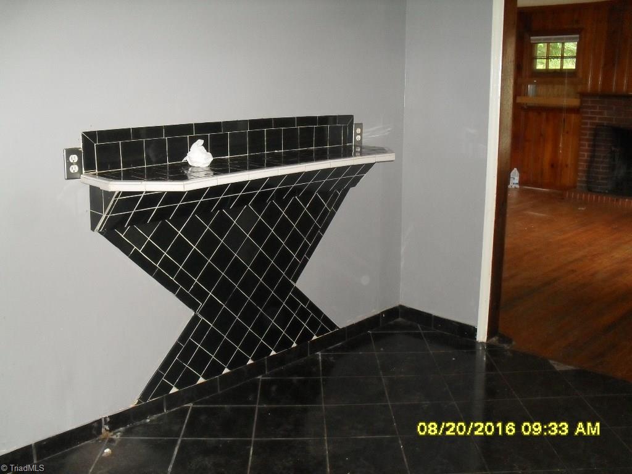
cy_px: 237
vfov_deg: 40.7
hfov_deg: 52.6
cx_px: 316
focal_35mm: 35
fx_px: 639
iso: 320
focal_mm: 6.3
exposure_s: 1/45
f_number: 3.2
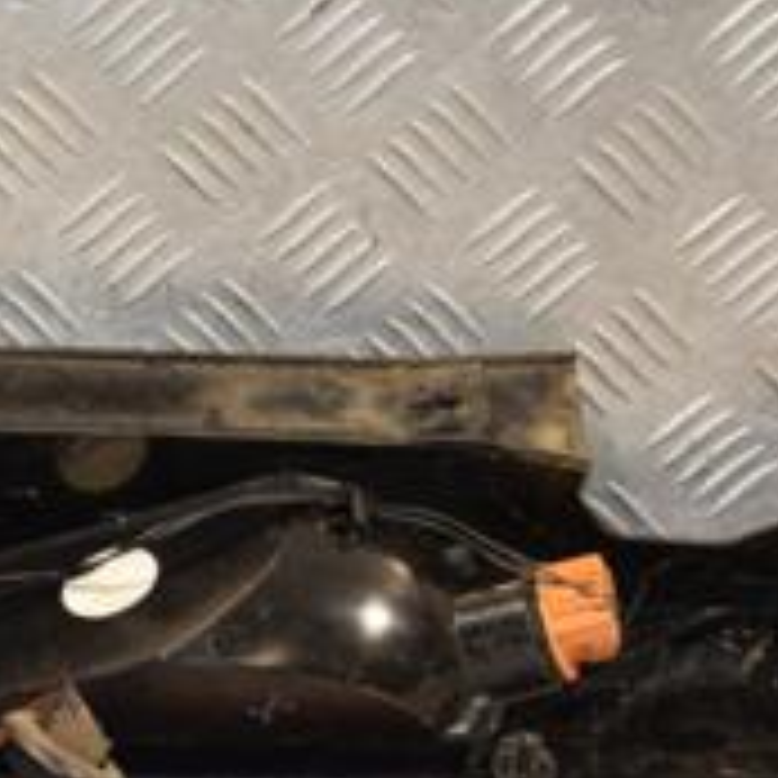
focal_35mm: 177
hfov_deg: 9.7
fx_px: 4501
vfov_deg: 9.9
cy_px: 553
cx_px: -283
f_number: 4.8
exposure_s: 1/200
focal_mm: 40
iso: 800
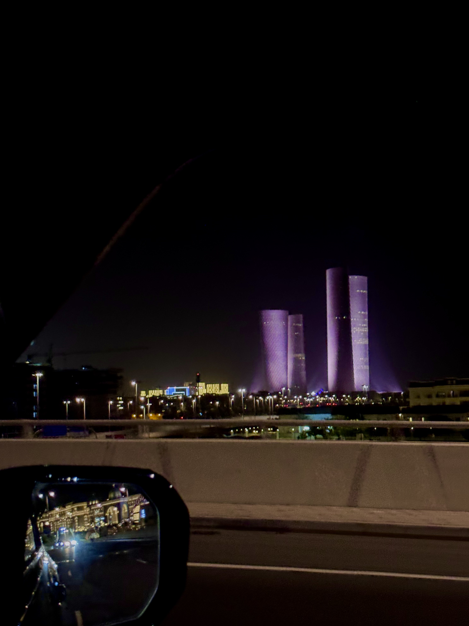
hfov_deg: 29.7
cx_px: 238
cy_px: 316
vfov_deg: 38.9
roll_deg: +2.3
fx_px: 885
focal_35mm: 49
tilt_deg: +5.7
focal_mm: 6.76
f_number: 1.78
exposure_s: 1/33
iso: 400
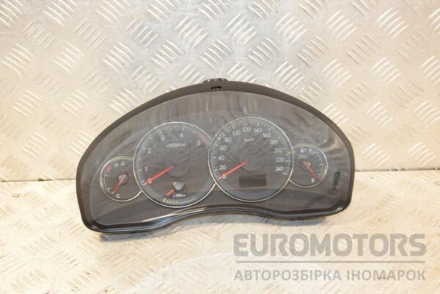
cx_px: 220
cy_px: 147
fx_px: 697
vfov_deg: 23.8
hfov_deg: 35.1
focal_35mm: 57
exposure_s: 1/125
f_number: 5.6
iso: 1600
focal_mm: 38
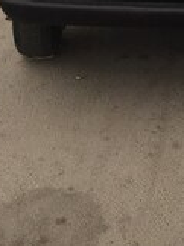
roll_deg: -1.8
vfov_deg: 19.9
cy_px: -90
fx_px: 632
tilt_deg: -14.2
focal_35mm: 89
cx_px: 187
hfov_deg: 16.2
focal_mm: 4.15
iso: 40
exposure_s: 1/100
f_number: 2.2
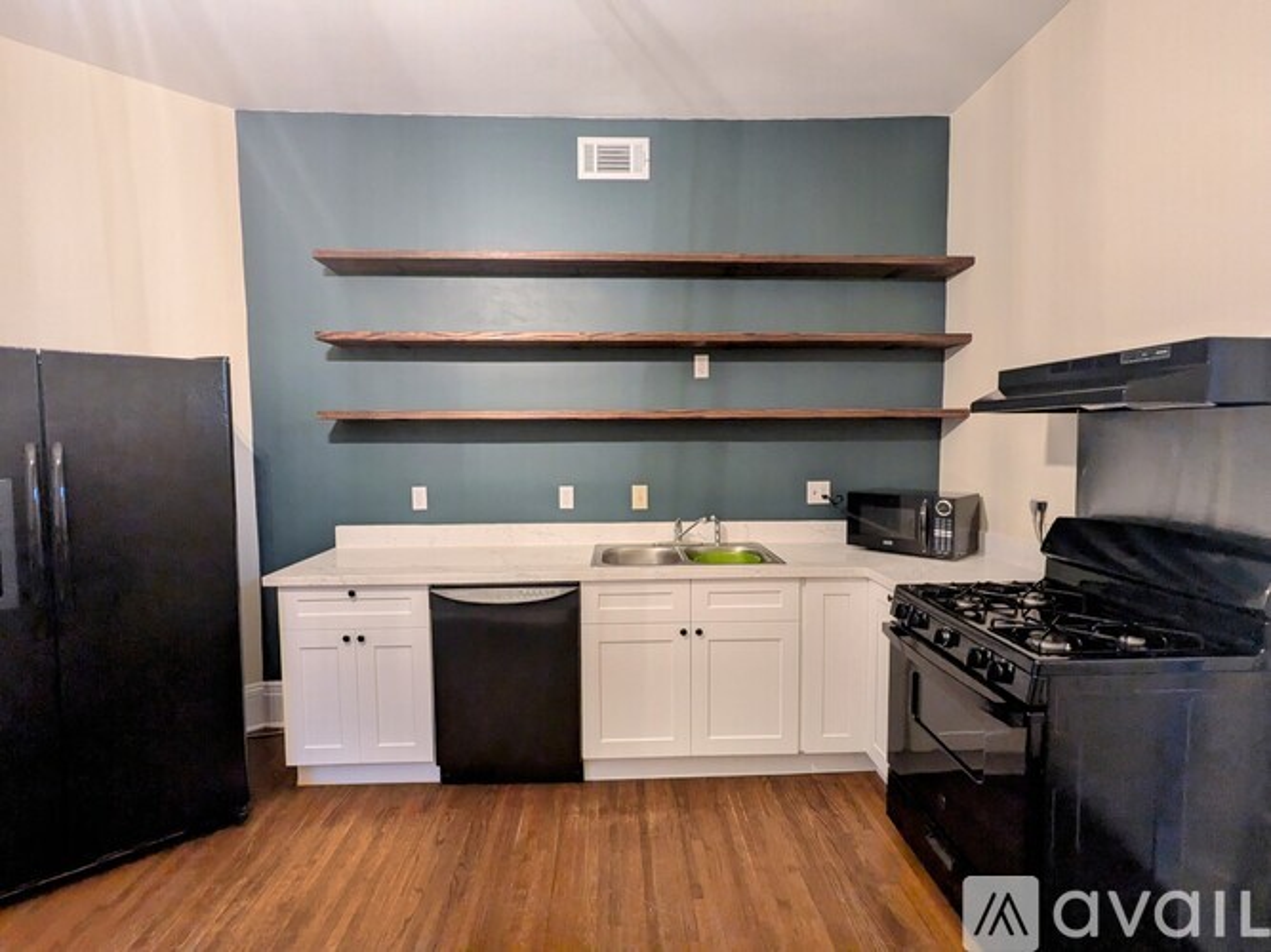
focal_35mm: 16
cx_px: 636
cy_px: 476
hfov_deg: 94.5
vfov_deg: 78.1
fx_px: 587
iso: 526
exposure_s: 1/24
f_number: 2.2
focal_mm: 2.35
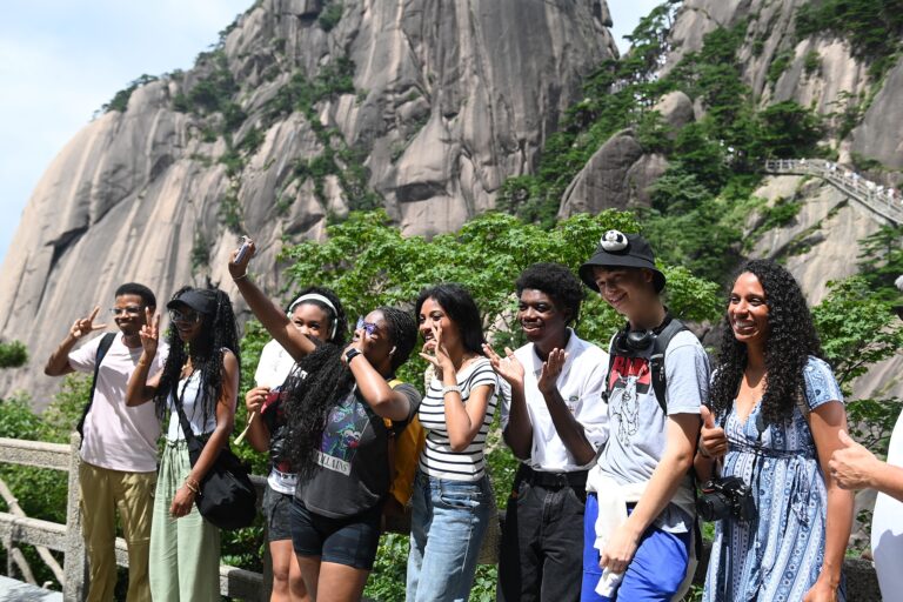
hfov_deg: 53.1
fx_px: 903
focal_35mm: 36
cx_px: 452
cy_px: 301
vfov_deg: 36.9
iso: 200
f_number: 5
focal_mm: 36
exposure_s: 1/1000
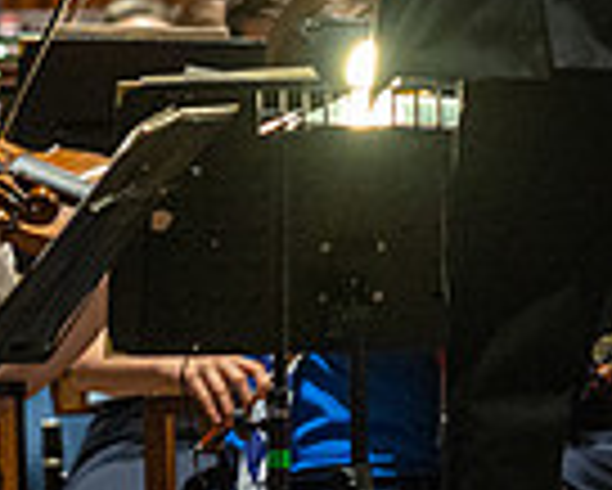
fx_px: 11818
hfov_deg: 3.0
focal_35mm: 652
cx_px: 563
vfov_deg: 2.4
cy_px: -104
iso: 2500
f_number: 2.8
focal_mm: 130
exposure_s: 1/125
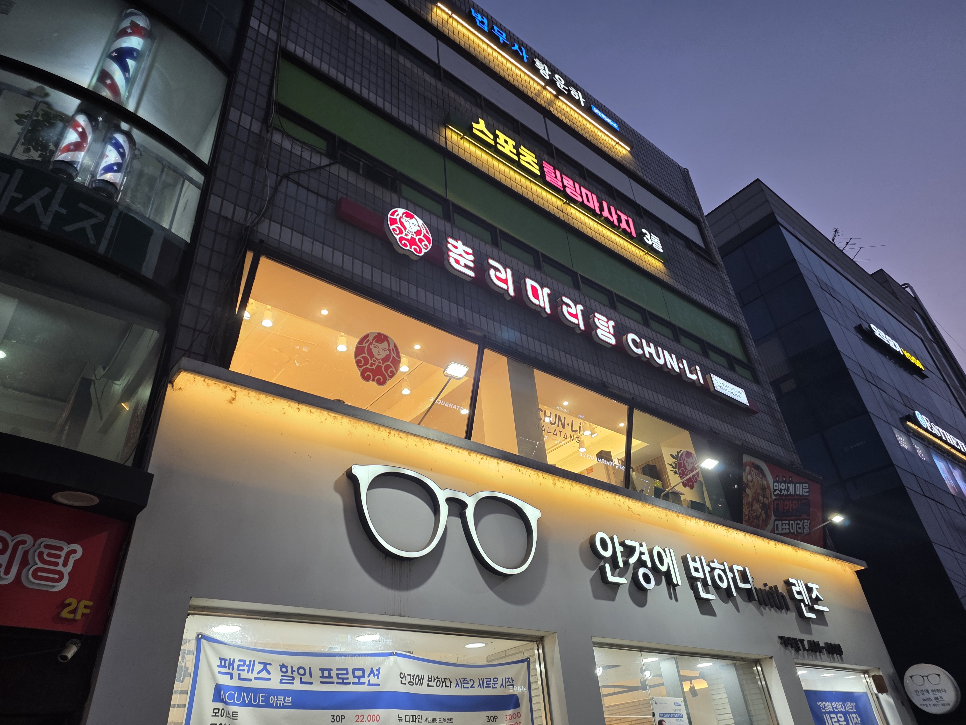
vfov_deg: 58.9
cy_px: 362
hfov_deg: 73.9
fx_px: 642
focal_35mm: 23
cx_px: 483
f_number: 1.7
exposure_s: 1/120
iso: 100
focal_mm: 6.3
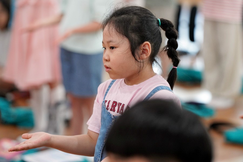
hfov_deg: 10.3
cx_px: 122
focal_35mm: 200
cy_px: 81
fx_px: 1350
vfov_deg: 6.9
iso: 3200
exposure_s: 1/250
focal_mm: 200
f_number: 4
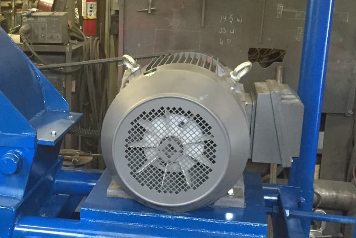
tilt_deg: -15.5
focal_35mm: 63
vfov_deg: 21.5
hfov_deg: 30.6
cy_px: 154
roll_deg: +0.3
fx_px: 623
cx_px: 41
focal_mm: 4.15
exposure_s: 1/30
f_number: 2.2
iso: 250
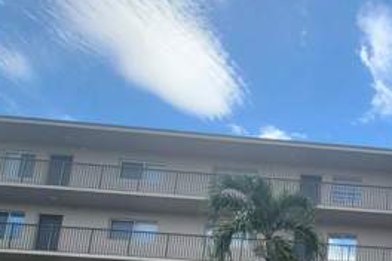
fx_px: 446
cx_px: 505
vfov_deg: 26.5
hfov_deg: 34.3
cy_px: 357
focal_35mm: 41
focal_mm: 2.2
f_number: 2.2
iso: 50
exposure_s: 1/1667
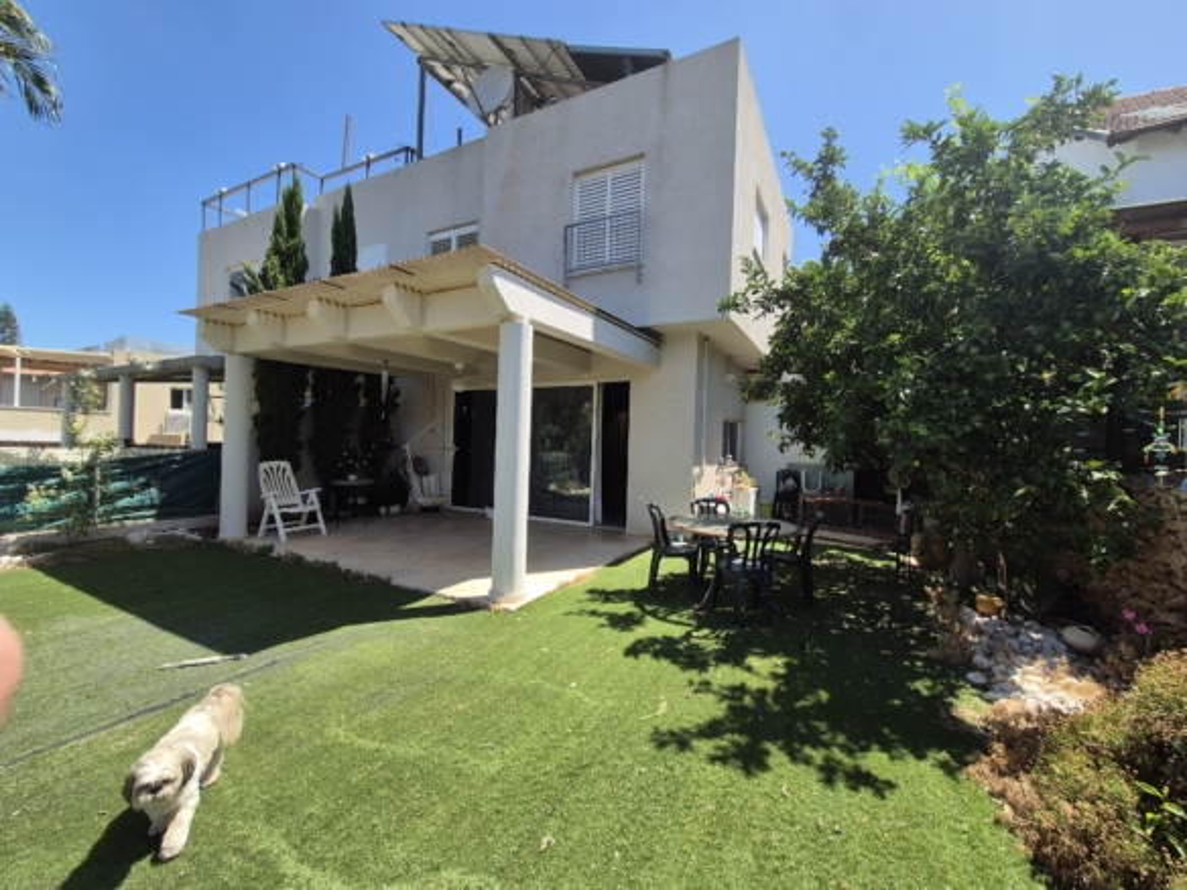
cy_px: 445
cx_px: 594
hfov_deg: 106.2
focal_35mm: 13
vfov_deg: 89.9
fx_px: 446
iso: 50
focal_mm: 2.2
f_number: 2.2
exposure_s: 1/1348
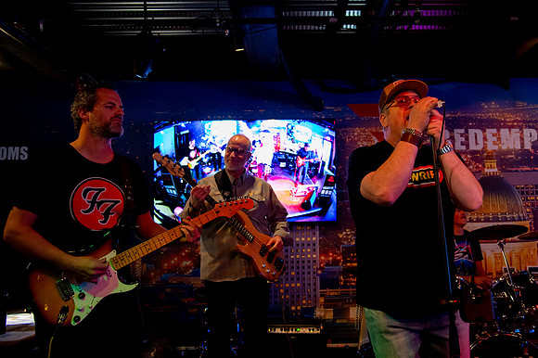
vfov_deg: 37.7
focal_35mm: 35
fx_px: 524
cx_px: 304
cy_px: 156
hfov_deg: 54.2
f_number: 4
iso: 6400
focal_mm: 31
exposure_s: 1/80
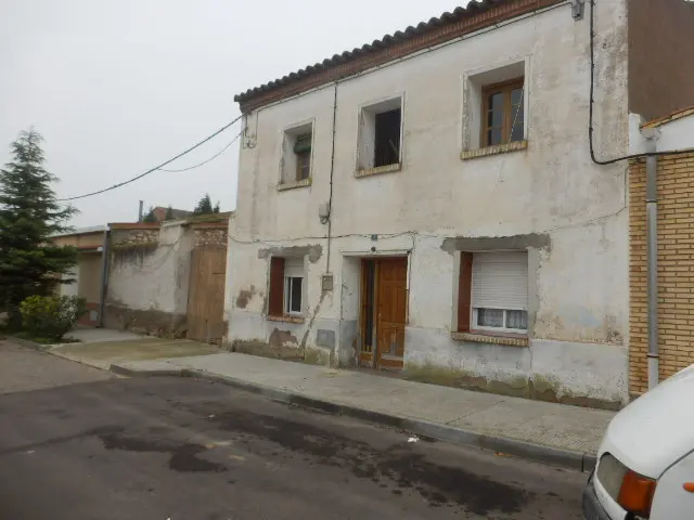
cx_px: 347
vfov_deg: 56.8
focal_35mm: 24
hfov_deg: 71.6
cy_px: 260
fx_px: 481
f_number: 3
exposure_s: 1/200
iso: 80
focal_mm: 4.2
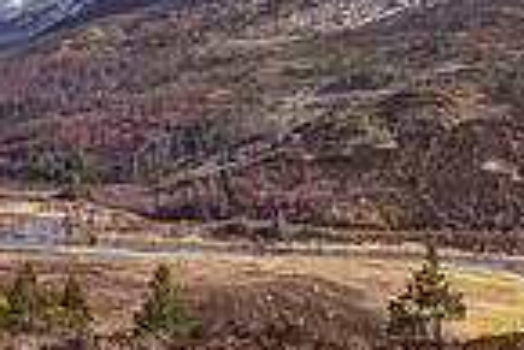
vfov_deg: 12.5
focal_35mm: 108
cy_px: -52
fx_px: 1574
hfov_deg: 17.8
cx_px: -137
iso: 200
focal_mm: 13
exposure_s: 1/500
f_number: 7.1
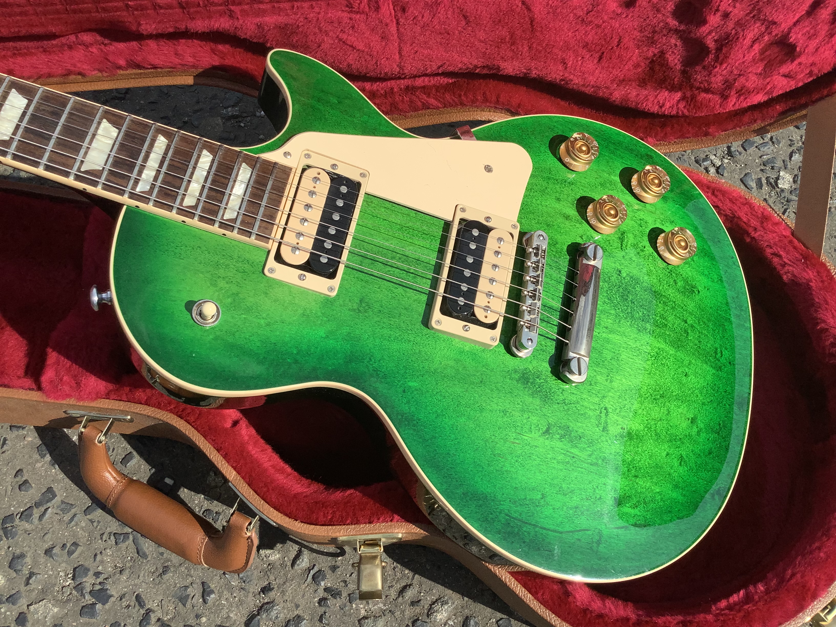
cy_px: 314
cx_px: 418
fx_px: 749
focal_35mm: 31
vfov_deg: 45.4
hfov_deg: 58.4
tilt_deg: -68.8
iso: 25
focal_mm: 3.3
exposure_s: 1/2262
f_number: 2.4
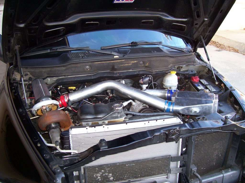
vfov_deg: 41.8
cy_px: 92
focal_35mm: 34
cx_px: 122
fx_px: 241
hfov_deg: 54.0
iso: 140
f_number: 2.7
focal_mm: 5.6
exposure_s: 1/112
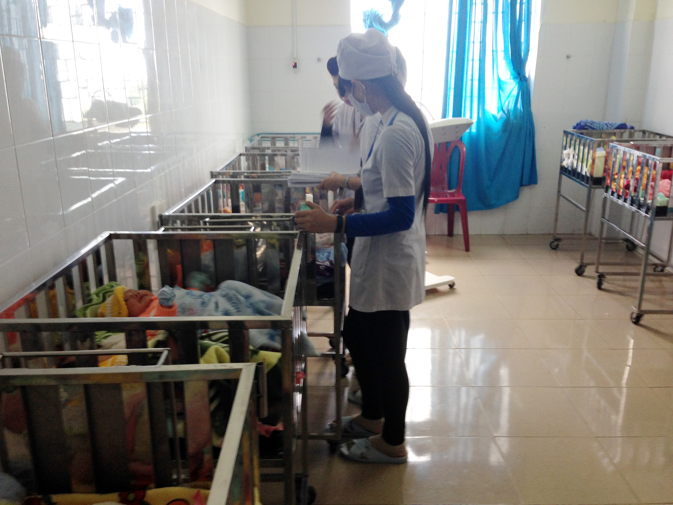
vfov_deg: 42.9
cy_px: 252
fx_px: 642
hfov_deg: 55.4
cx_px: 336
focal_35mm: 33
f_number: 2.4
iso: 80
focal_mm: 4.12
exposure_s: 1/20
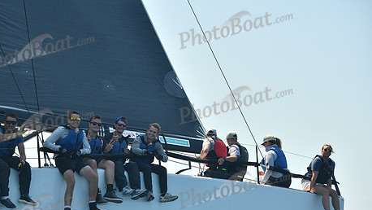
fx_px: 1441
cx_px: 137
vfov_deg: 8.3
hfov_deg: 14.7
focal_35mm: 146
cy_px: 157
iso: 320
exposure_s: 1/640
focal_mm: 110
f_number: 5.6
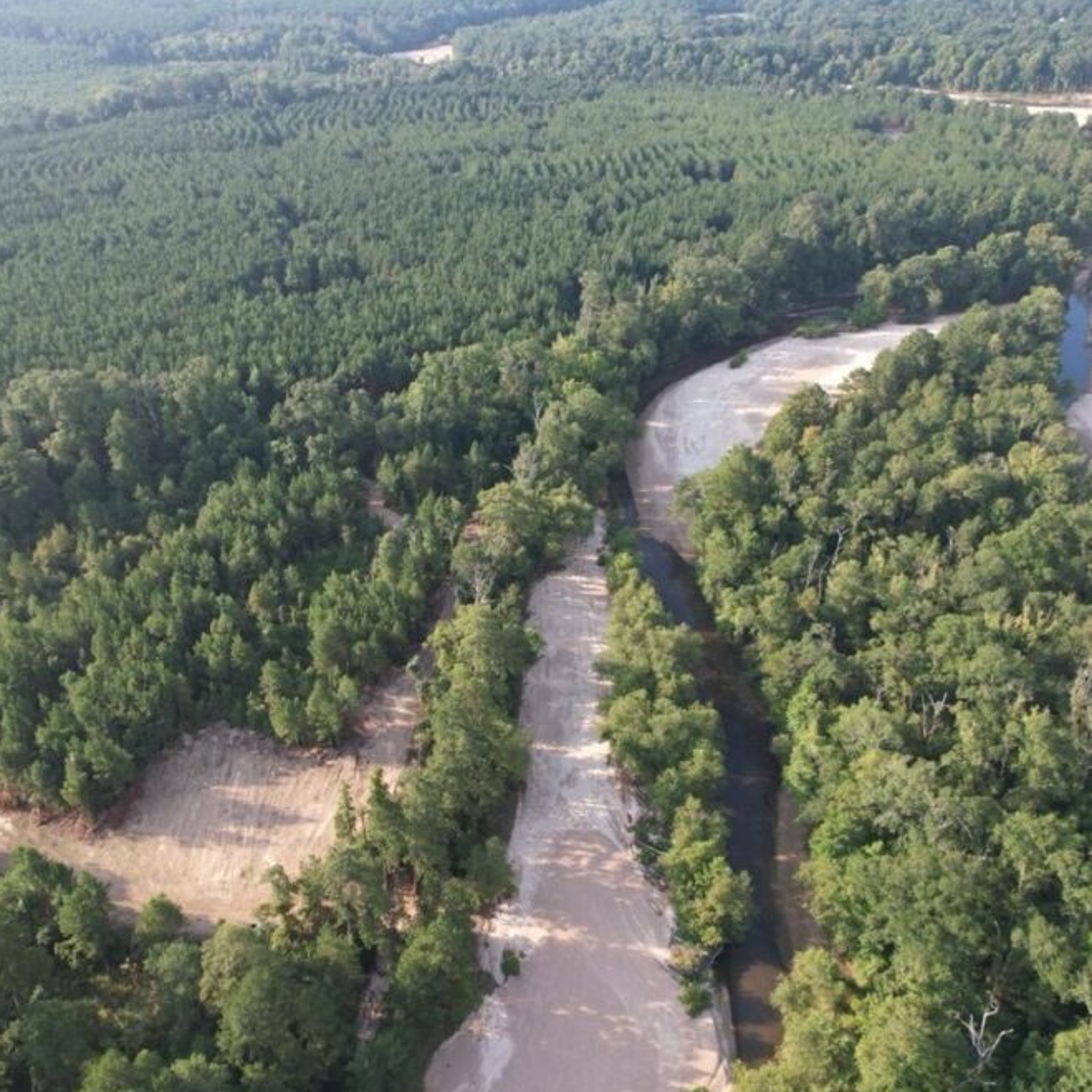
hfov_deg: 55.5
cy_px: 562
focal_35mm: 29
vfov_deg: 55.6
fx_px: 1035
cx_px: 481
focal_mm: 8.38
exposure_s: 1/400
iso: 100
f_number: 2.8
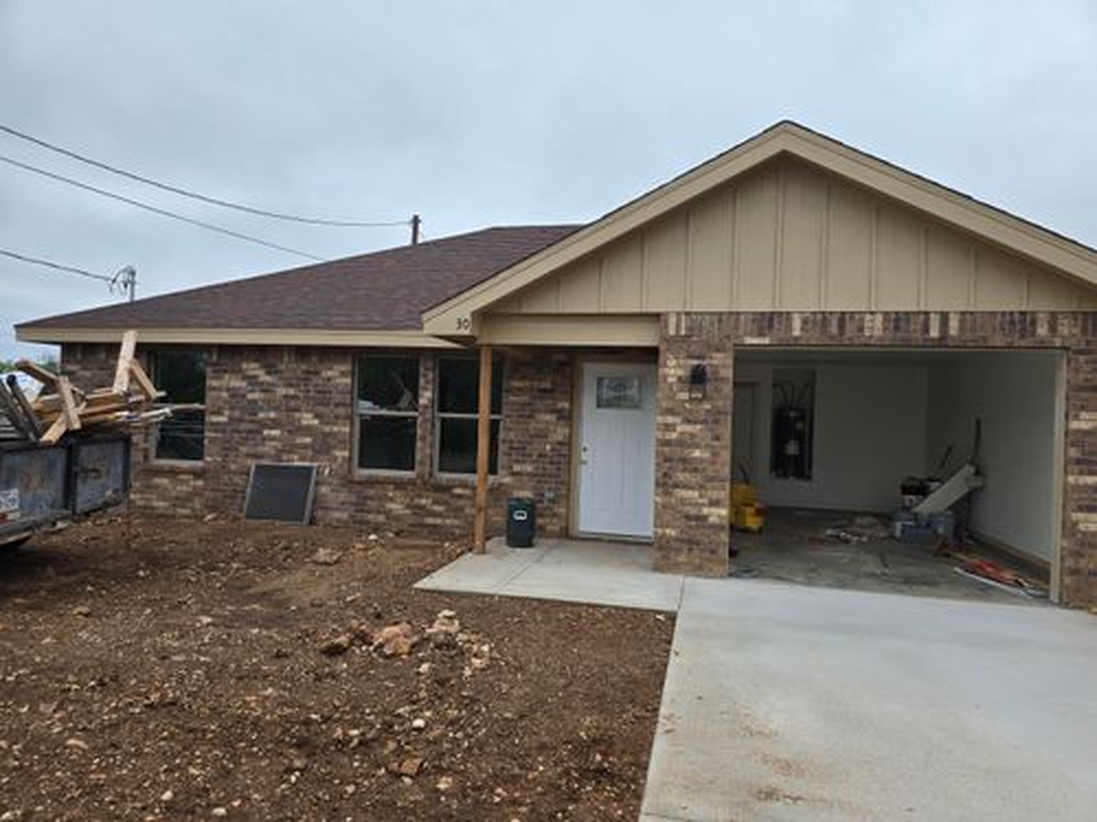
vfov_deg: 58.9
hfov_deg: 73.9
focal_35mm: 23
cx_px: 548
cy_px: 411
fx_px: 729
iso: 12
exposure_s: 1/262
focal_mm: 6.3
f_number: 1.7
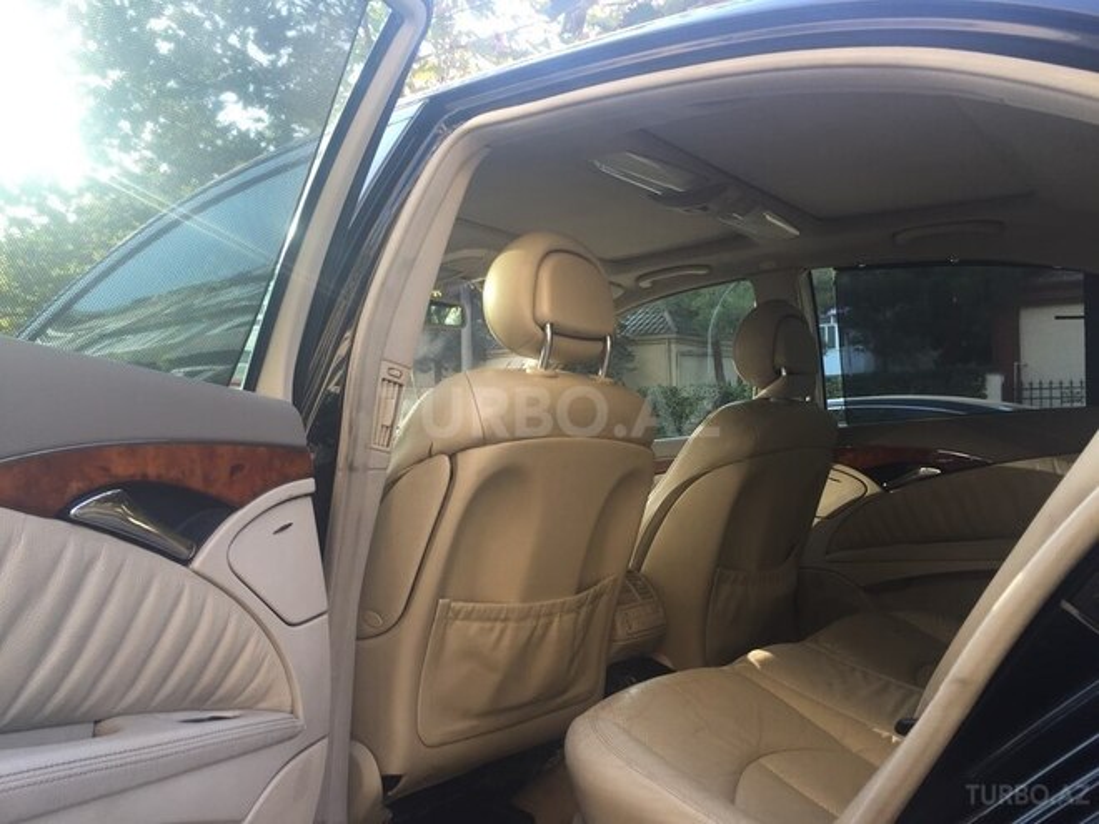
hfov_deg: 61.7
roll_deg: -2.3
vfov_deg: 48.2
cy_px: 412
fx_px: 921
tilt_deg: +0.5
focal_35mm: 29
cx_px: 550
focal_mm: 4.15
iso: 32
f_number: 2.2
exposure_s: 1/100
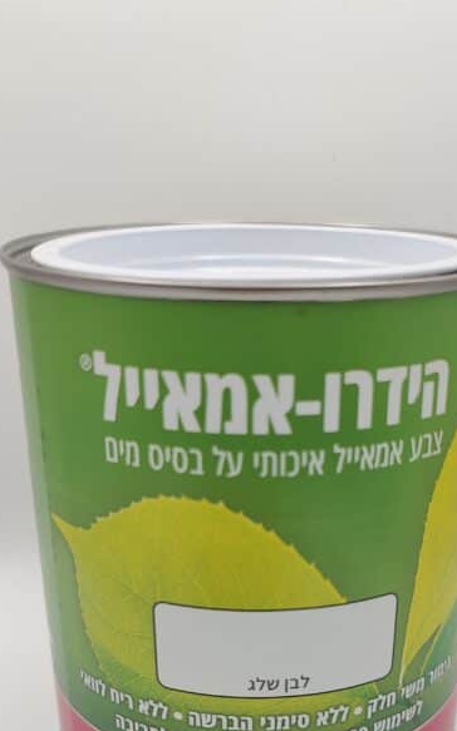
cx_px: 280
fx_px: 778
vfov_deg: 49.1
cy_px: 515
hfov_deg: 32.6
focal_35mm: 39
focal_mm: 6.06
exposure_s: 1/100
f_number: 1.8
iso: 64
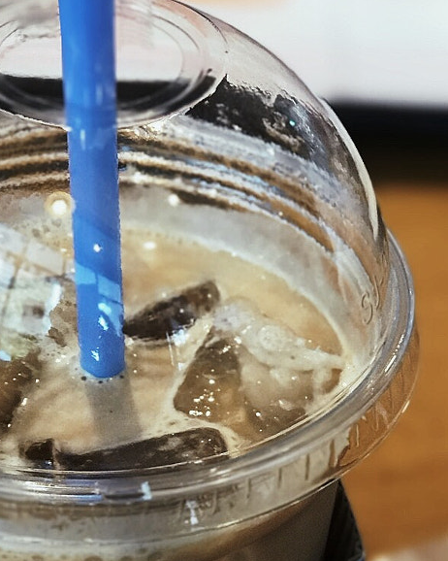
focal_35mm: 154
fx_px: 2554
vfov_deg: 12.5
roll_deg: -1.6
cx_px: 304
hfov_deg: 10.0
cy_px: 394
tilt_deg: -38.2
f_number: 2.8
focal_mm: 6.6
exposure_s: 1/60
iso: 80
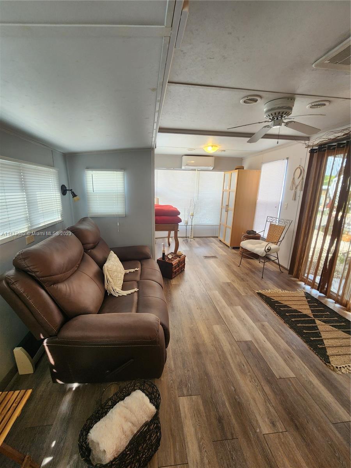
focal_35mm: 13
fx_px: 176
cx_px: 176
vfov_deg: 106.2
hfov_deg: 89.9
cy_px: 234
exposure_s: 1/60
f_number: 2.2
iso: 125
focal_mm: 2.2
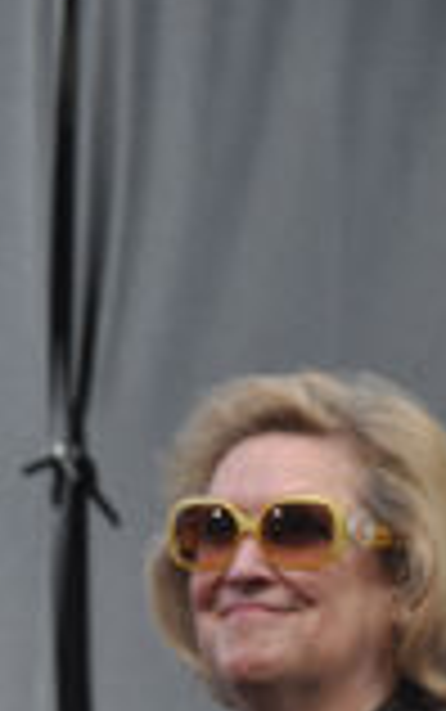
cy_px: 754
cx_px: -128
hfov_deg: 3.2
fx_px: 7848
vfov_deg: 5.2
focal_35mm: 404
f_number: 5.6
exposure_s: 1/500
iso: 360
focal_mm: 105
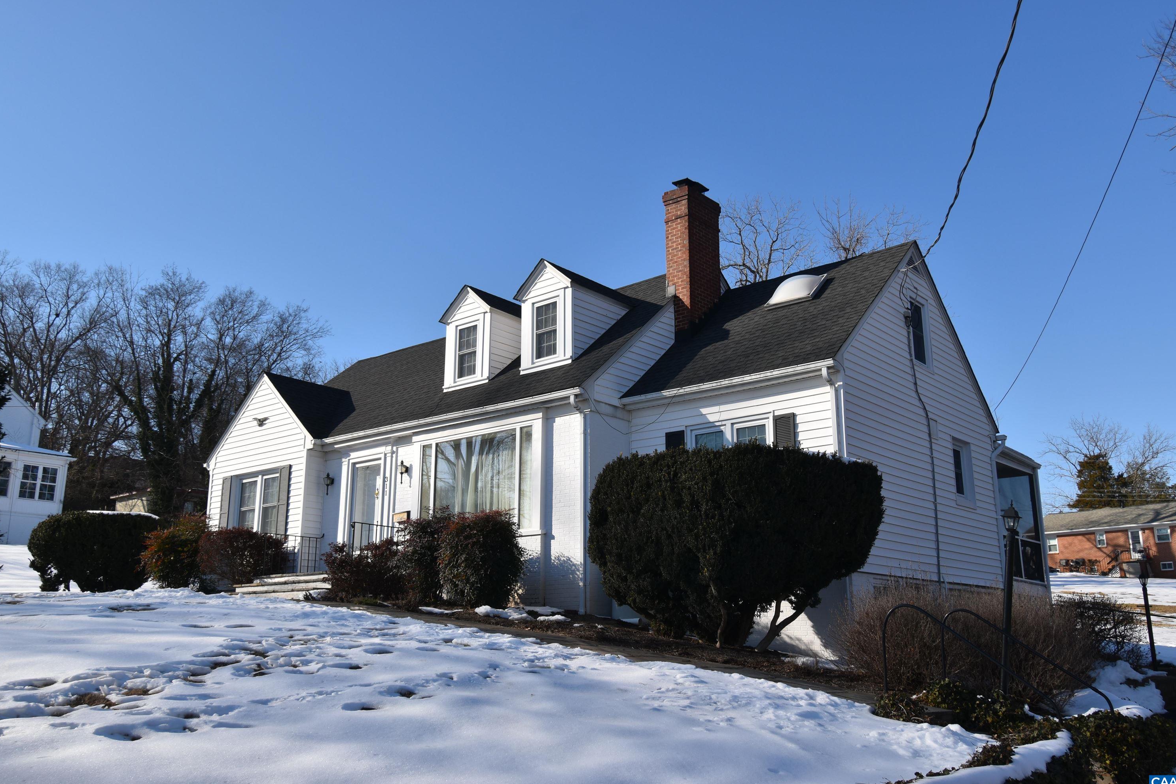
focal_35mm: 31
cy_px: 391
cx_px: 585
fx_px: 1013
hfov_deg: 60.3
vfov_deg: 42.3
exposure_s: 1/320
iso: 100
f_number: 9
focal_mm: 20
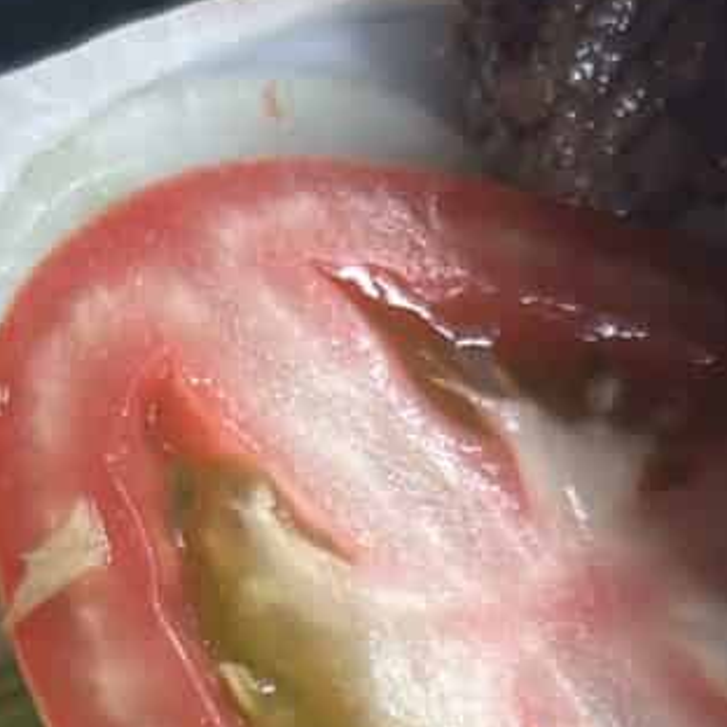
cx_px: 968
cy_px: 1912
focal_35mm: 142
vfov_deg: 10.2
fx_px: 3374
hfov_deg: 11.9
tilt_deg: -76.7
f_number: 1.5
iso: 100
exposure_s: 1/60
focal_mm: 5.7
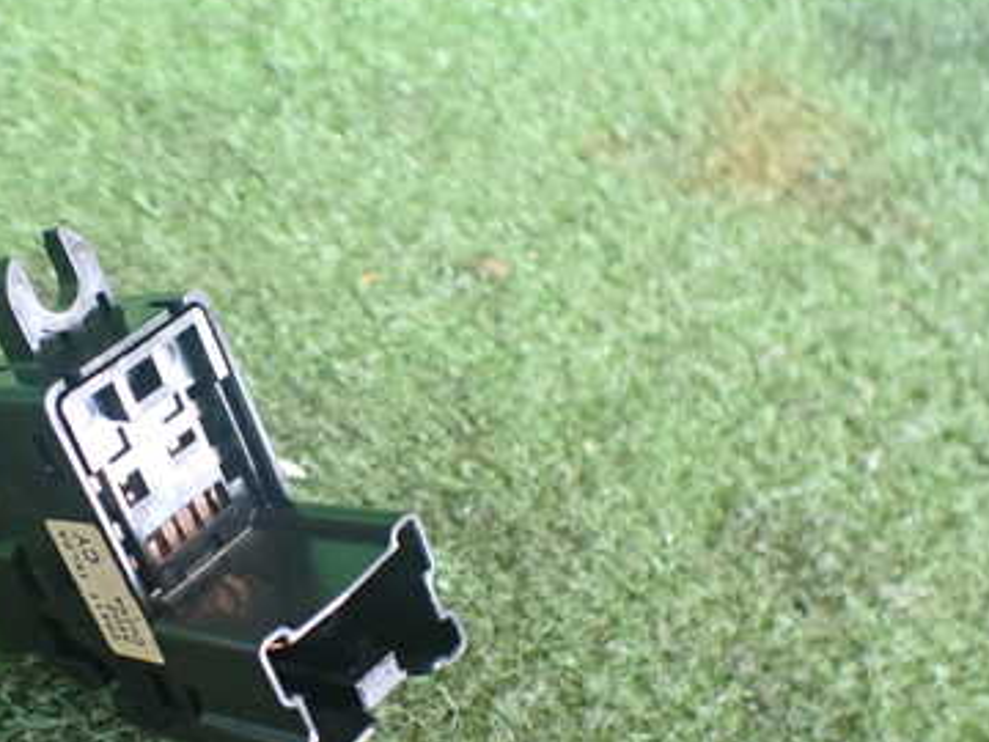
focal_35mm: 50
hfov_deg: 37.0
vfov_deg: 28.8
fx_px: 1429
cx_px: 220
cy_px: 533
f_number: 2.3
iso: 800
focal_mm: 5.4
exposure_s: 1/80
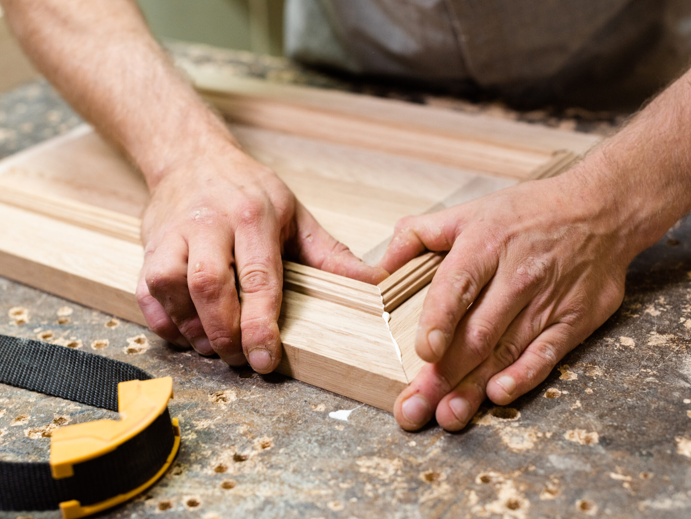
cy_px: 260
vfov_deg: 26.6
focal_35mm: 55
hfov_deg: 34.9
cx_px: 306
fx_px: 1098
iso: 800
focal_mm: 50
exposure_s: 1/160
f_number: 4
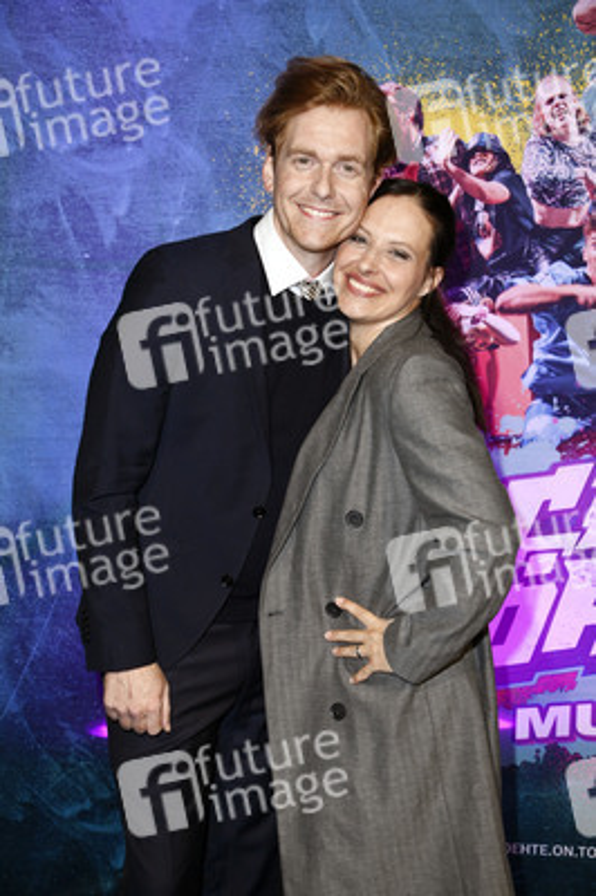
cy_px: 448
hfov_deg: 28.0
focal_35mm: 48
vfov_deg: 41.1
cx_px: 298
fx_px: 1194
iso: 1250
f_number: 5
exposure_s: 1/250
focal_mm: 48
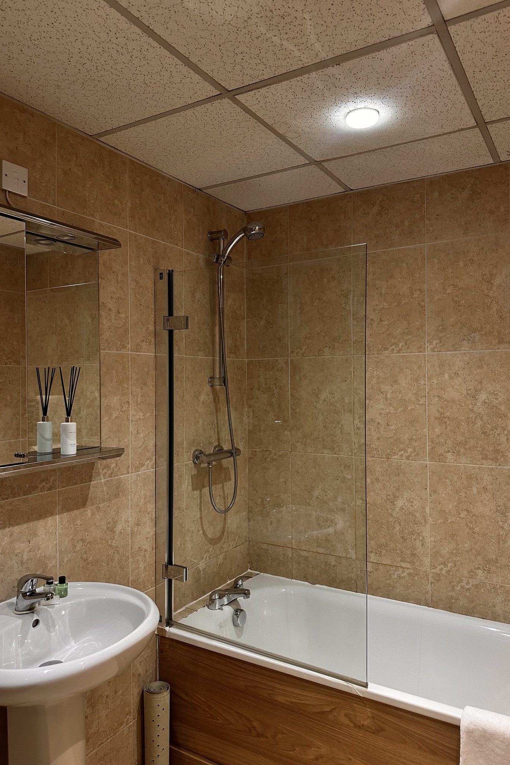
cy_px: 382
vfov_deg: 71.5
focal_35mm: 25
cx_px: 262
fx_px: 531
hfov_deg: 51.3
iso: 200
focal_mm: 6.86
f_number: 1.78
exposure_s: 1/100
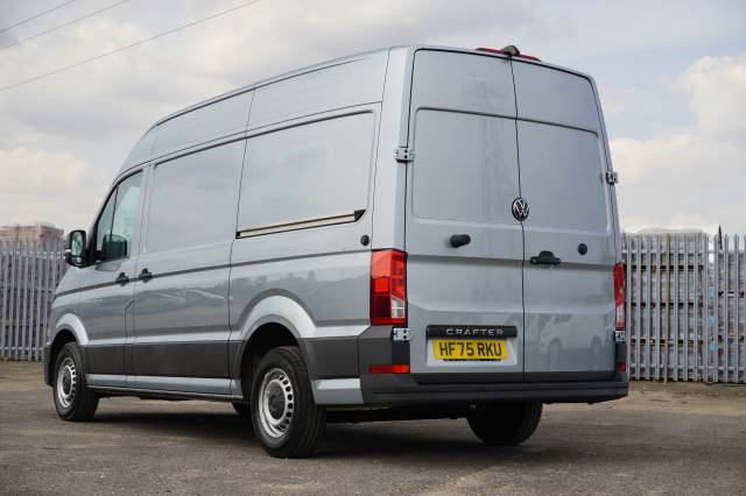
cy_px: 248
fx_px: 1212
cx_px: 373
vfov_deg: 23.2
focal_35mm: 58
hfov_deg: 34.2
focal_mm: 39
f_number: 8
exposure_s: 1/90
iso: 100
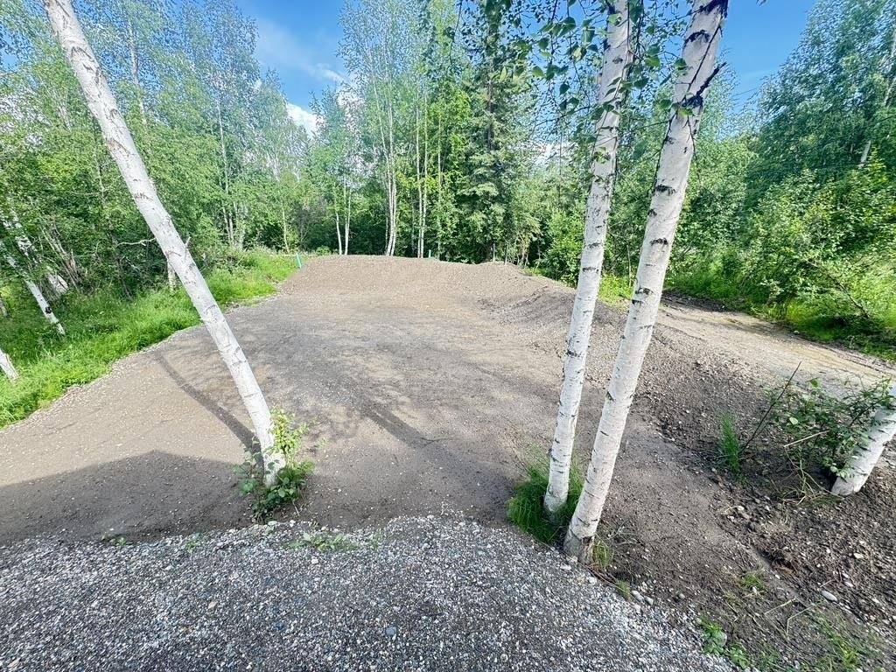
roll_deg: +0.9
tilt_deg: -19.0
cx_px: 448
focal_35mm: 14
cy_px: 336
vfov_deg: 85.7
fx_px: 362
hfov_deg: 102.1
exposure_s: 1/119
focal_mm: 2.22
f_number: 2.2
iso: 40
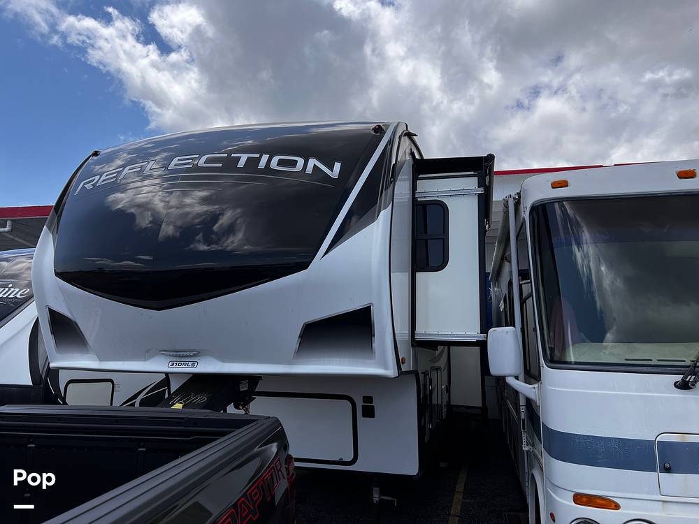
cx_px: 350
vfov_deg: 53.1
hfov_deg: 67.3
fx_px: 525
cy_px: 262
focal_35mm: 26
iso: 50
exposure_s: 1/4115
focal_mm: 5.7
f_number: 1.5
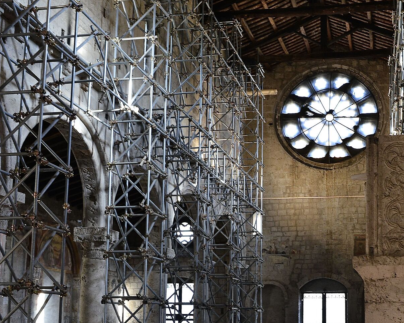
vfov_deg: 28.8
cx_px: 295
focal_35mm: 52
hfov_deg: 35.3
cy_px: 237
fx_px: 622
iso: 1250
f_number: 6.3
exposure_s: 1/30
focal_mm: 28
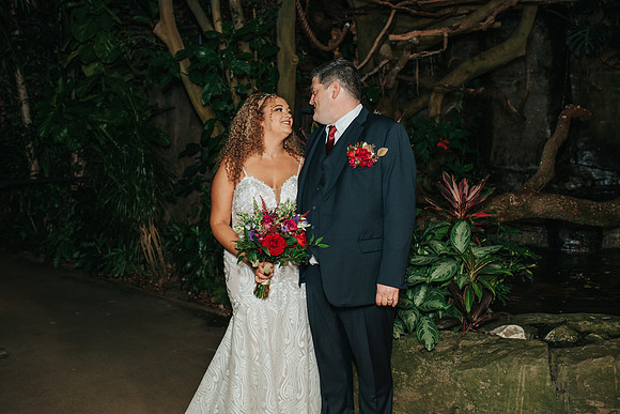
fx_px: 616
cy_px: 202
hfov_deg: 53.4
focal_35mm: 36
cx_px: 303
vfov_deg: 37.1
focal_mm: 35
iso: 1000
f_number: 2.8
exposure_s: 1/200
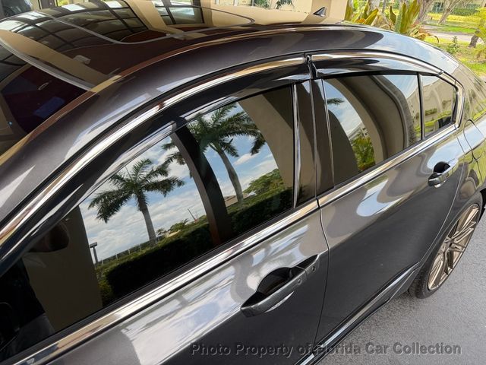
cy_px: 182
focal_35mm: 24
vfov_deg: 56.8
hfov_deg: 71.6
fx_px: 337
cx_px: 243
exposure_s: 1/374
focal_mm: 6.76
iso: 100
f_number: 1.78
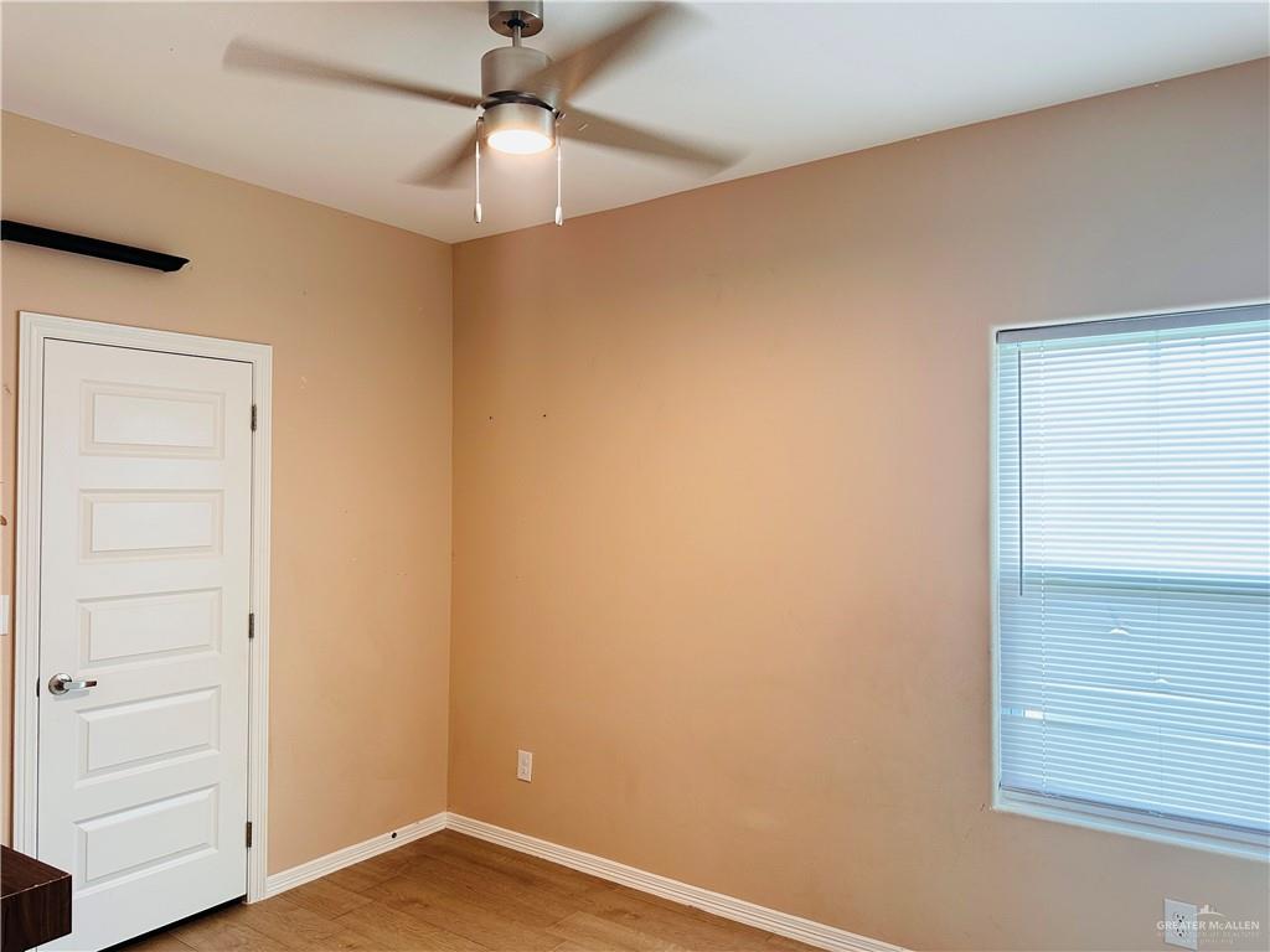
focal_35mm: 24
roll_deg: -0.3
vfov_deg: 56.8
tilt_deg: +1.0
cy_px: 476
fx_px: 881
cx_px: 635
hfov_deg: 71.6
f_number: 1.78
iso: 160
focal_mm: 6.86
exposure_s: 1/60
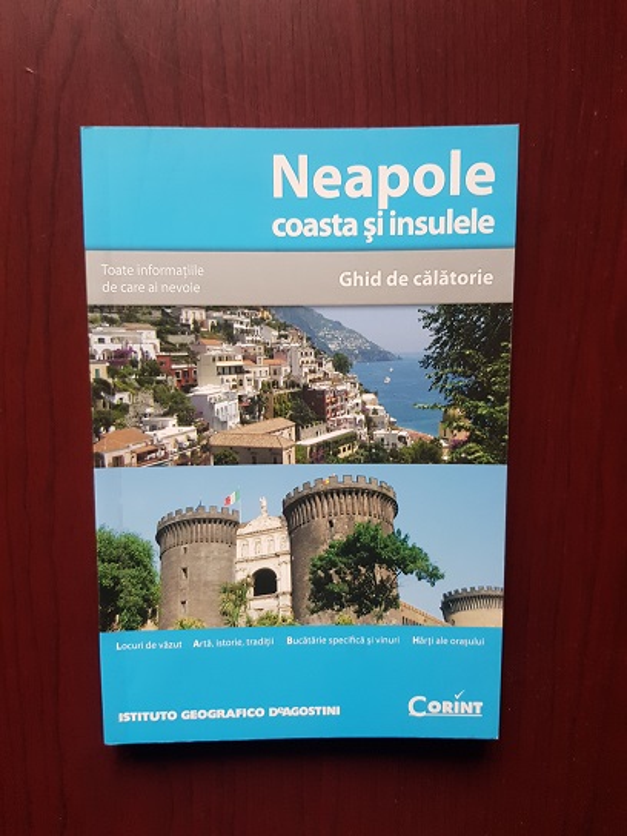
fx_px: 628
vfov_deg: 67.3
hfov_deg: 53.1
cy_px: 418
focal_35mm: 26
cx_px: 314
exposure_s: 1/14
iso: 200
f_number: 1.7
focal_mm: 4.3
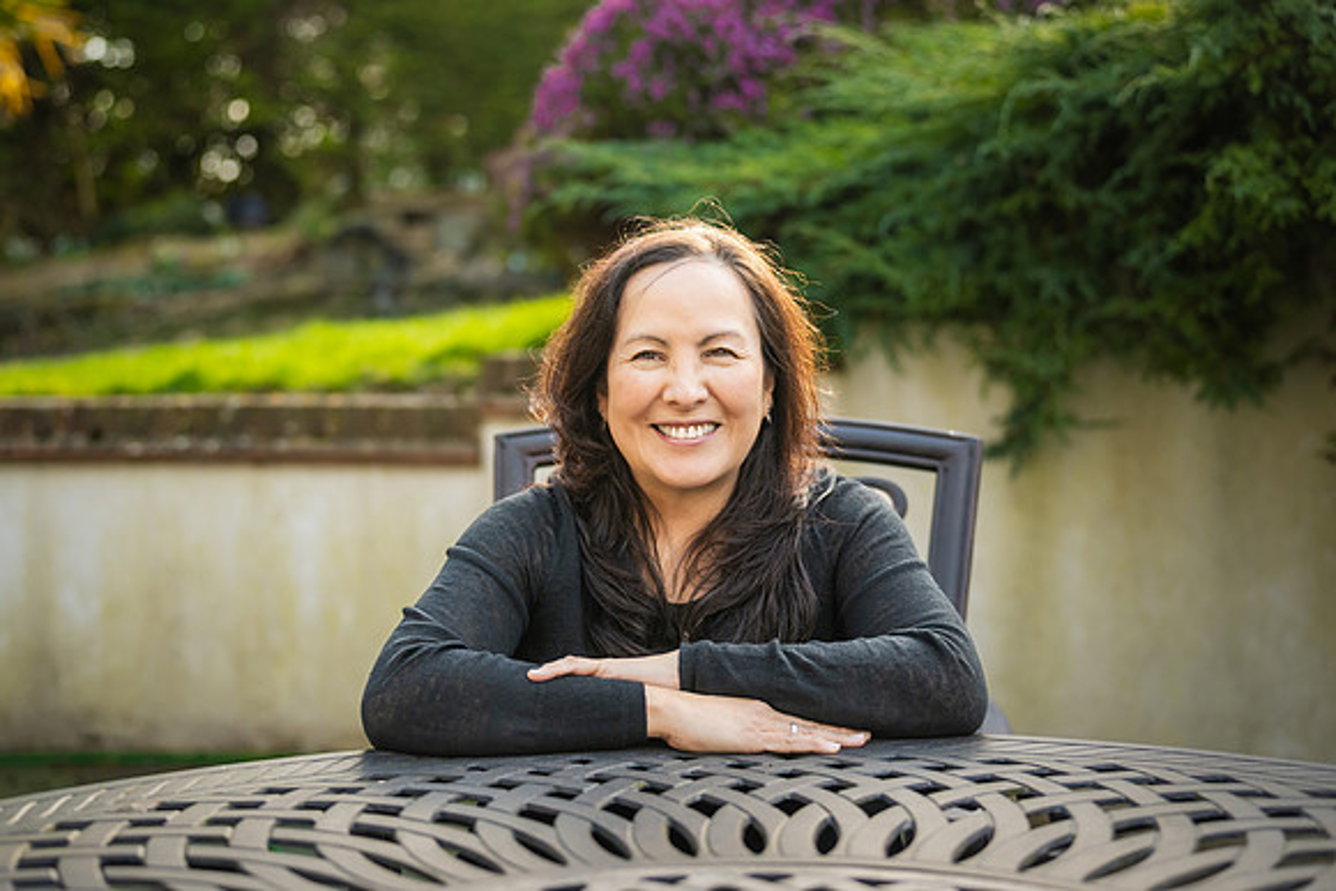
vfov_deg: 25.7
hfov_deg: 37.8
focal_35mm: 53
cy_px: 403
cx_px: 604
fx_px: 1952
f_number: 2.2
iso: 450
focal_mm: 48
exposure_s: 1/800
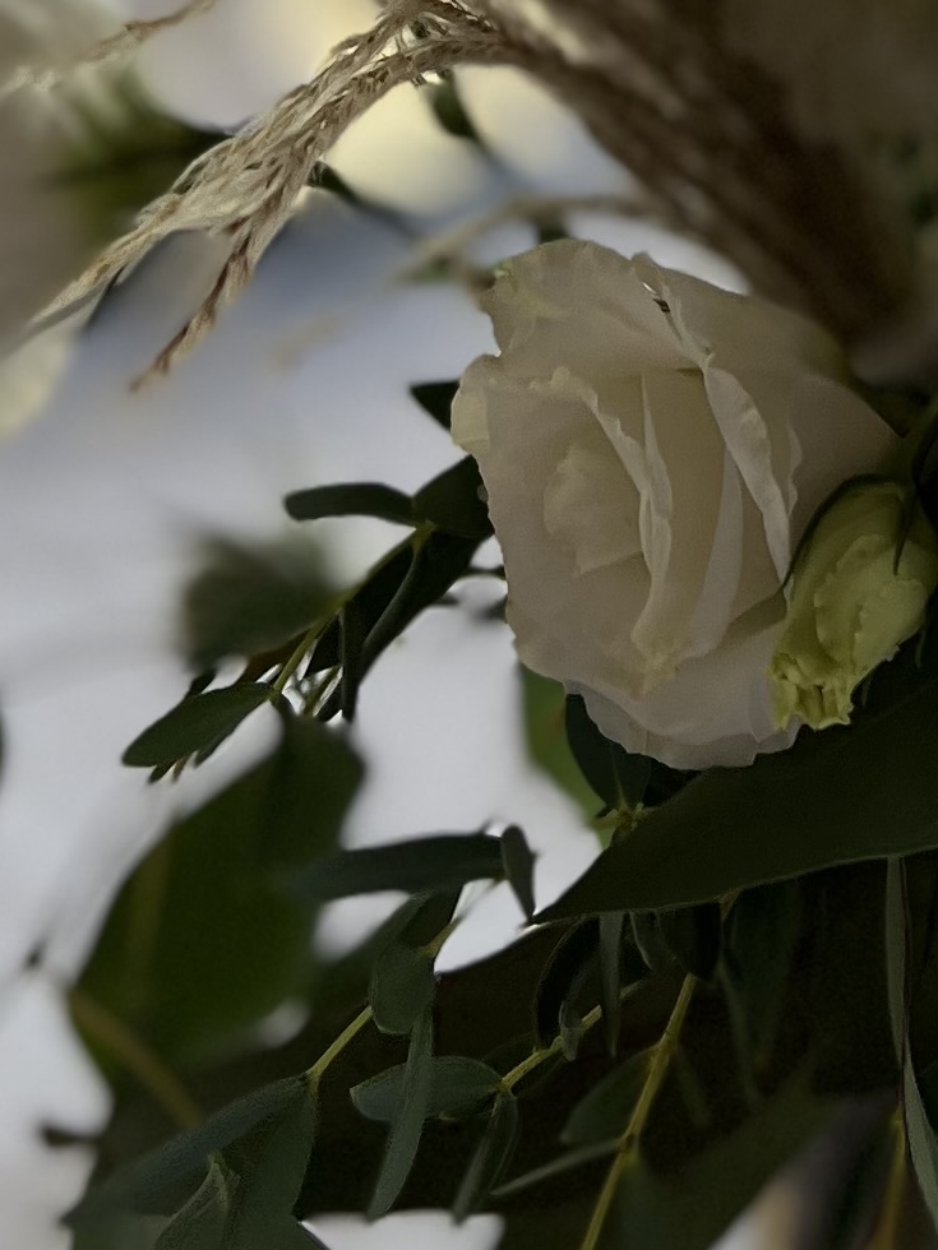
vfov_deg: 17.2
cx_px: 1090
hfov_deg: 13.5
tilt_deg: -17.5
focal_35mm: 107
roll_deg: -0.5
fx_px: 3866
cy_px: -398
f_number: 1.5
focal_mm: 5.7
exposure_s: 1/183
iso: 40
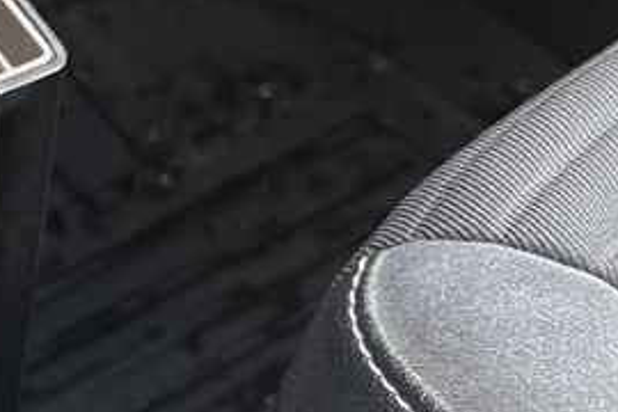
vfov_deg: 9.5
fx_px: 2472
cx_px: -291
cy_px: 238
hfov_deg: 13.5
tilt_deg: -40.8
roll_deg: -4.3
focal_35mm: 144
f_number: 1.6
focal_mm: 5.96
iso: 125
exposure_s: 1/67
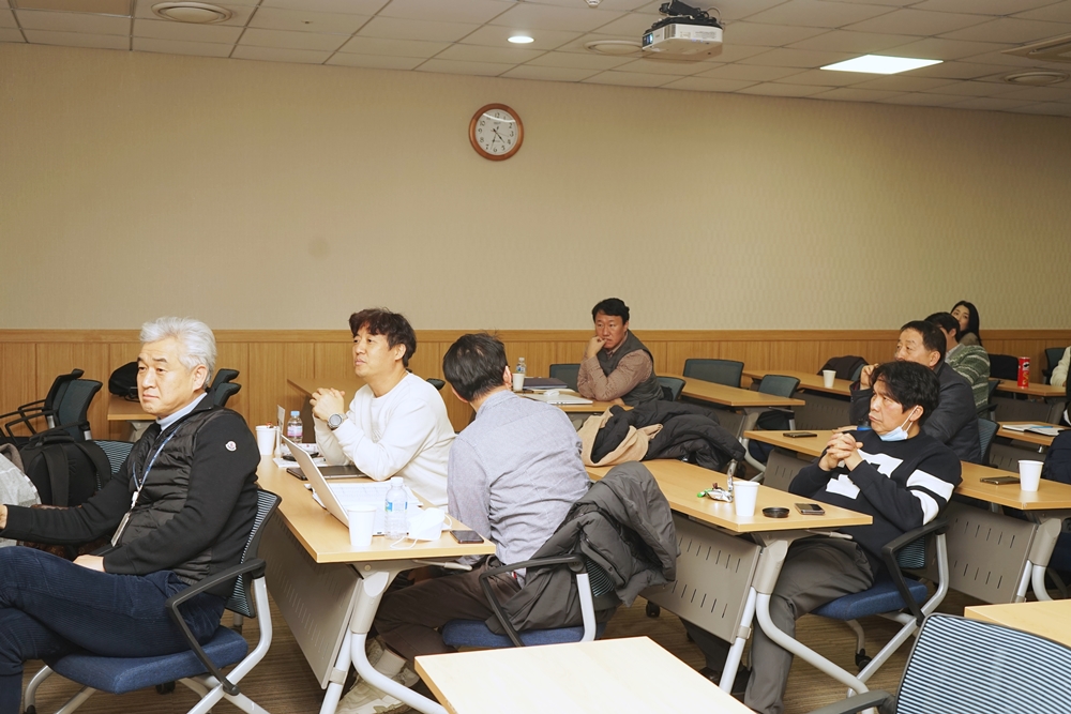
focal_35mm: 37
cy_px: 357
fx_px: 1101
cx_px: 536
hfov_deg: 51.9
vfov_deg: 36.0
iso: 400
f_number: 5
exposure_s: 1/100
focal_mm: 37
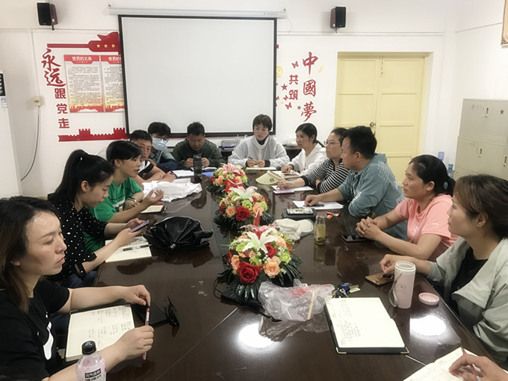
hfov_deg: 63.4
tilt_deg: -14.2
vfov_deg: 49.7
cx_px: 254
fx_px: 411
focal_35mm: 28
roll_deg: +0.8
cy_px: 190
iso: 50
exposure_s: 1/17
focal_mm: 3.99
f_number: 1.8
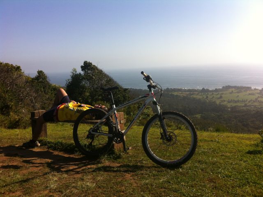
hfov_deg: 52.7
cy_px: 98
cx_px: 132
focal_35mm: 35
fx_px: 266
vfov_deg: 40.6
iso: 80
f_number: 2.8
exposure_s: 1/1436
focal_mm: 3.85
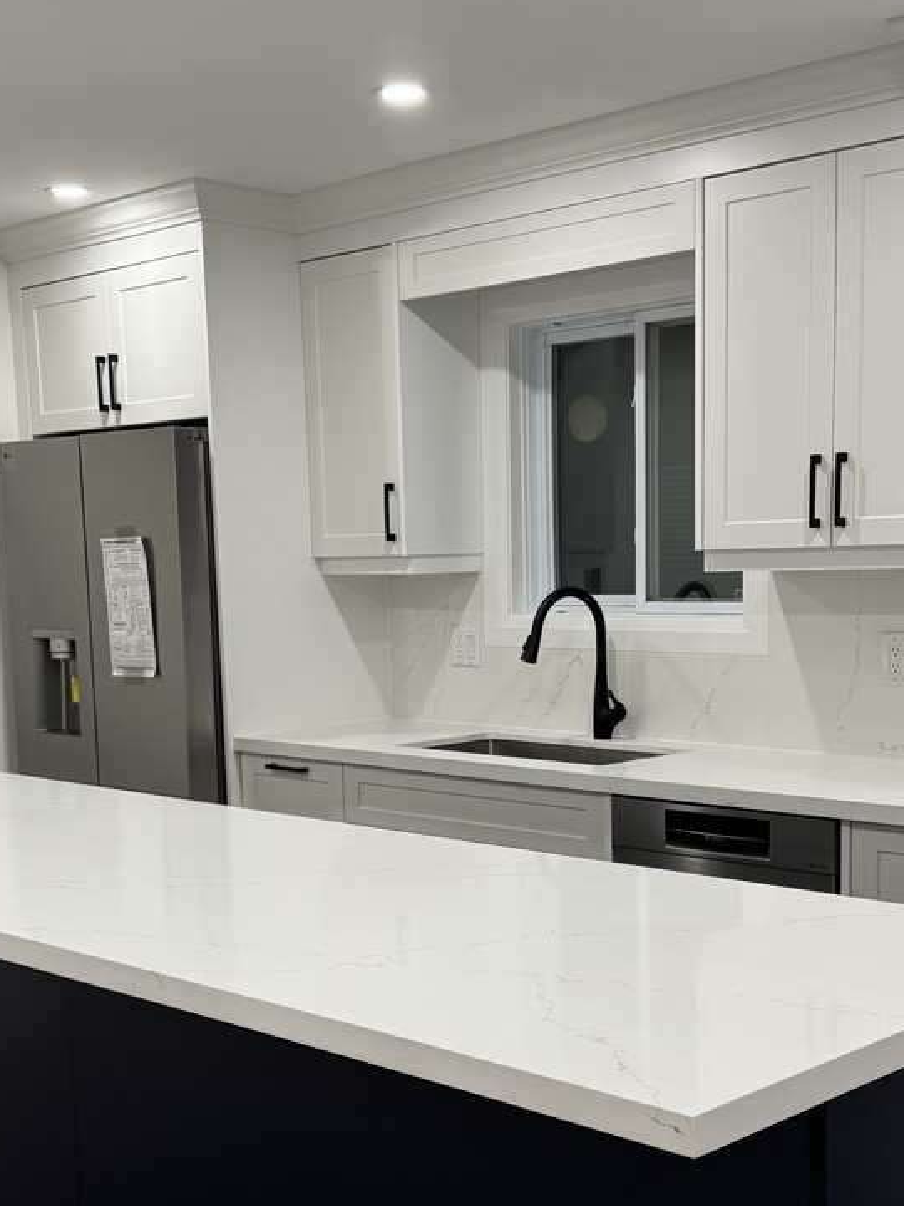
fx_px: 1671
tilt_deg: -7.9
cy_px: 782
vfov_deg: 39.3
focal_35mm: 48
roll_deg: +1.2
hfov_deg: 30.3
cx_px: 482
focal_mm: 6.76
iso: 160
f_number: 1.78
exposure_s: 1/120
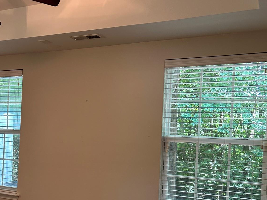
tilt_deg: +0.5
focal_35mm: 47
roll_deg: -2.2
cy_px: 136
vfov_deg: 30.6
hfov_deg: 39.1
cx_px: 59
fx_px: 363
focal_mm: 5.7
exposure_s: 1/60
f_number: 1.5
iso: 160
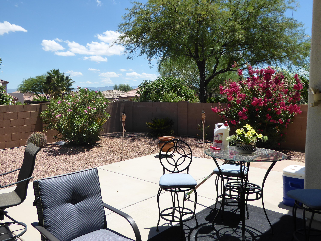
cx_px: 160
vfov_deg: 48.2
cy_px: 120
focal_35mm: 29
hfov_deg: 61.7
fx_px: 269
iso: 125
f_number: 3.5
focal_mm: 5
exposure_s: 1/800
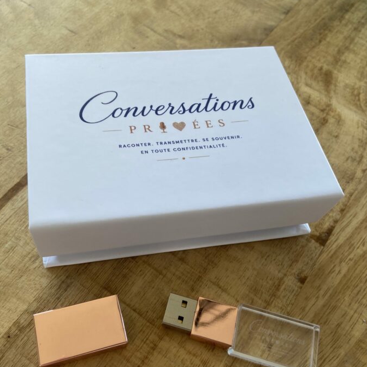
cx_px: 174
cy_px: 207
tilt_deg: -63.0
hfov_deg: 47.2
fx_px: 420
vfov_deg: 47.1
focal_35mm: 35
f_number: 1.8
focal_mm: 4.25
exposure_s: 1/122
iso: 32
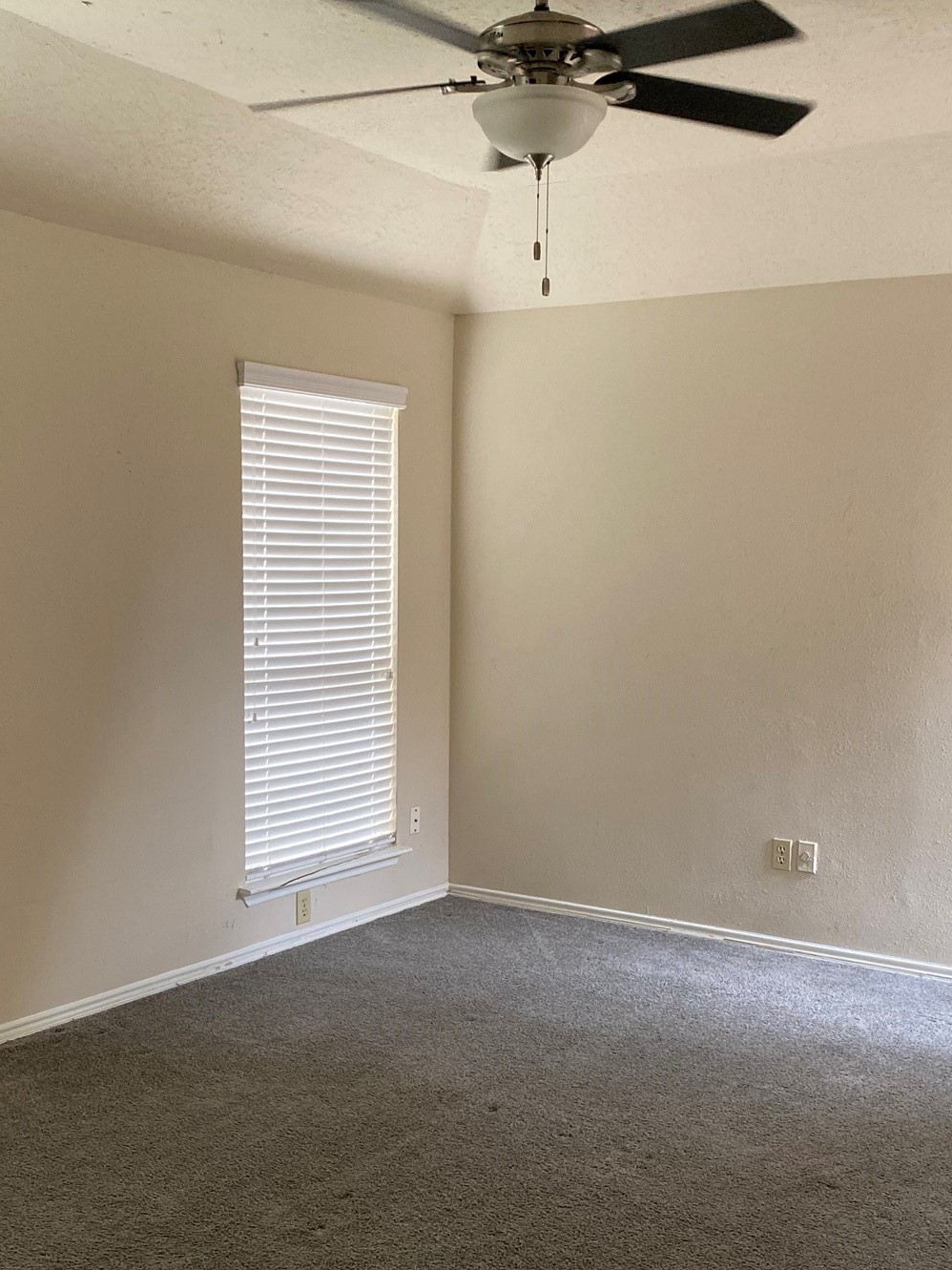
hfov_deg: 36.0
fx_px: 1467
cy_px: 734
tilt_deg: -6.4
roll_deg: -1.8
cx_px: 466
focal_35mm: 40
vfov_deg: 46.6
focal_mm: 4.25
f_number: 1.8
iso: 200
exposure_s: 1/60
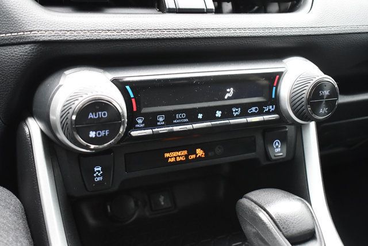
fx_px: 409
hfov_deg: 48.4
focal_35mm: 40
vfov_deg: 33.4
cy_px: 123
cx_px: 184
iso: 2800
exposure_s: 1/125
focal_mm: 27
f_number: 4
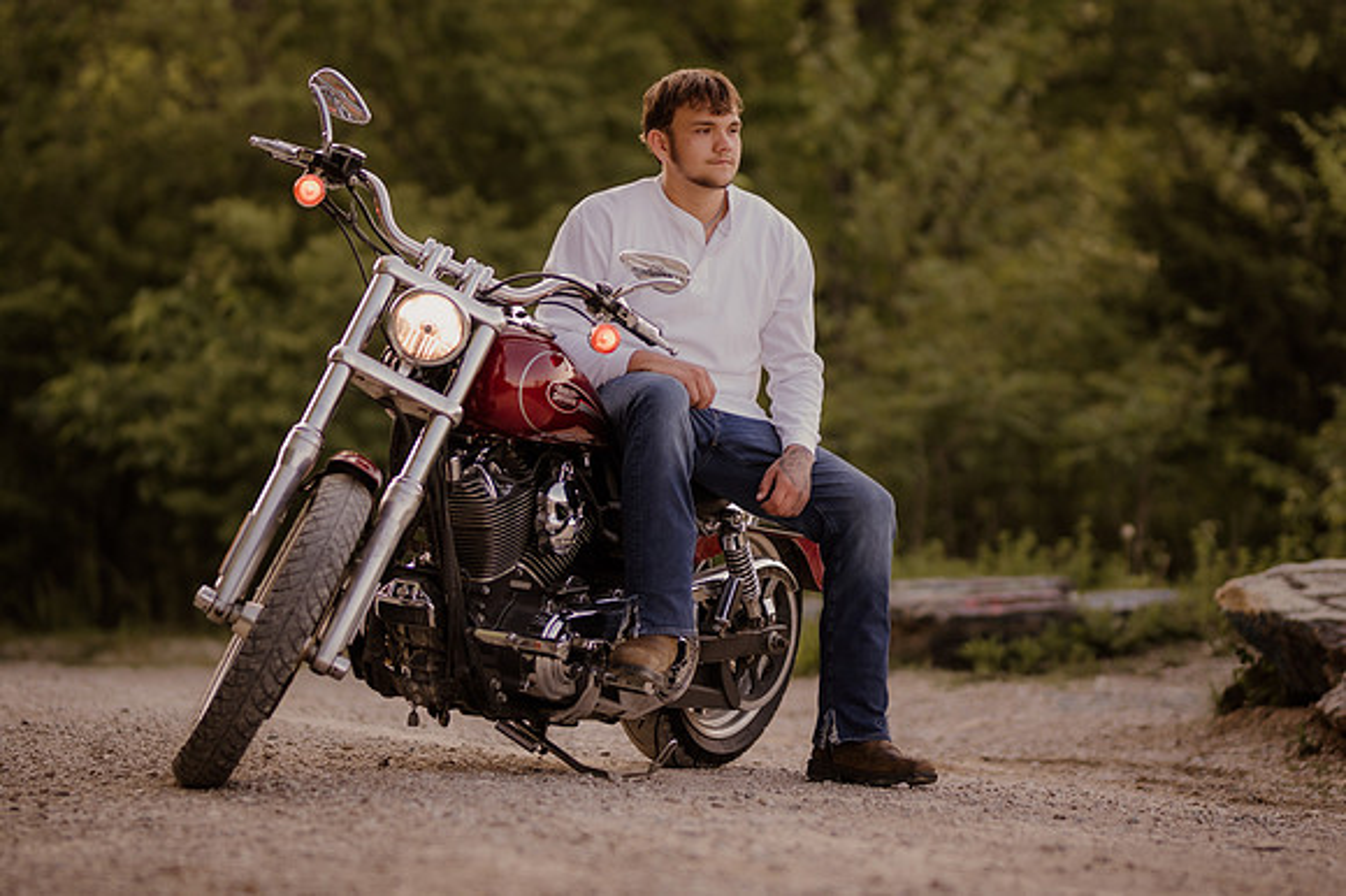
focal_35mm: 127
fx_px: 4746
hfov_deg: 16.1
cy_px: 448
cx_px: 673
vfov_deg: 10.8
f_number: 1.4
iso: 100
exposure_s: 1/400
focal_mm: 85
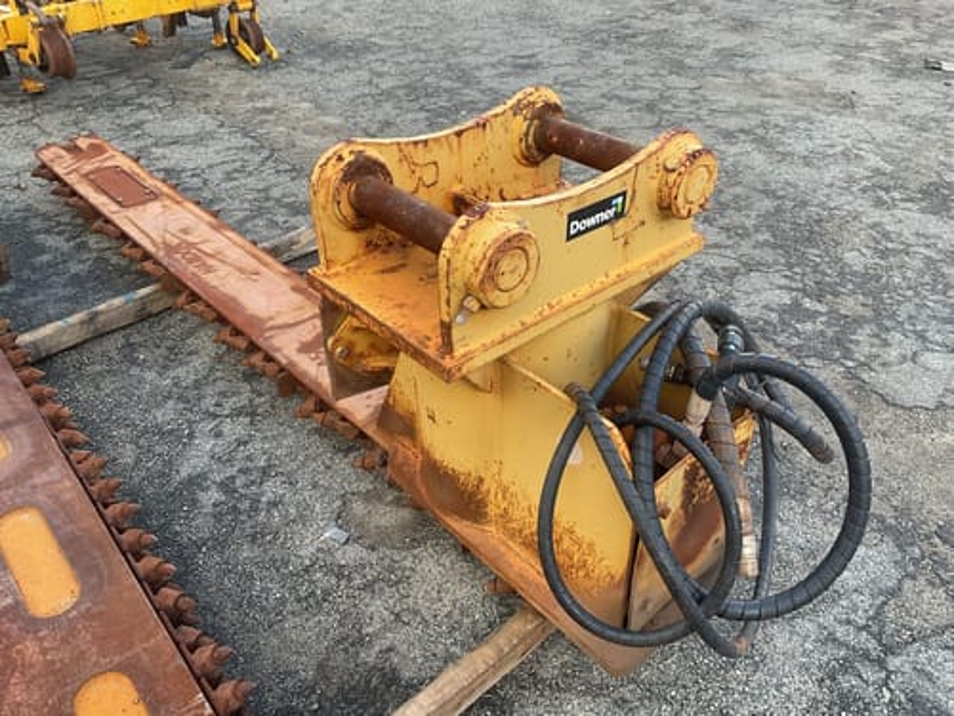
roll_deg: +1.3
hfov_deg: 61.7
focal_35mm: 29
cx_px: 477
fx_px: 799
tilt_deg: -36.0
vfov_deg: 48.2
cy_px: 358
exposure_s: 1/161
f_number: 1.8
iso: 16
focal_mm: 3
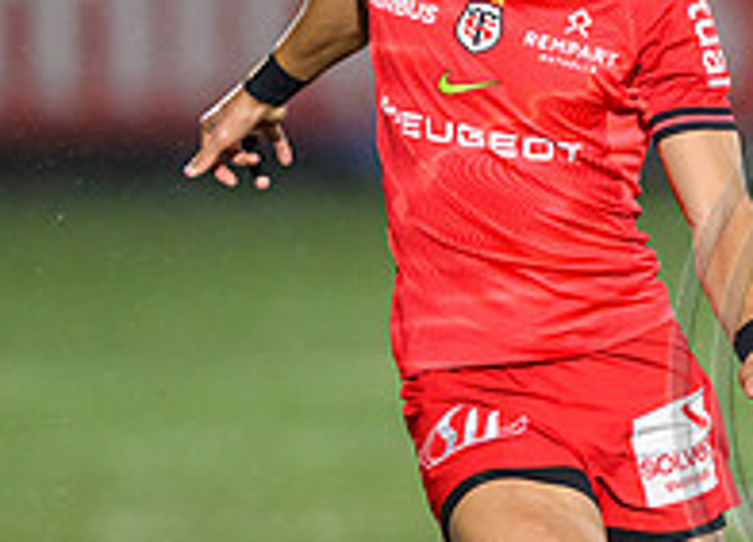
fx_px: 30720
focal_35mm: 1433
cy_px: 409
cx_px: 793
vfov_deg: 1.0
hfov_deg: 1.4
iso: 5000
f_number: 3.2
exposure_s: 1/2500
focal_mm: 400
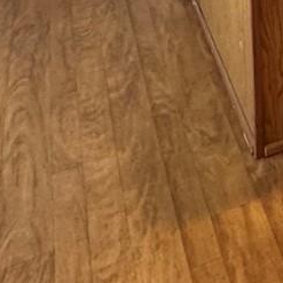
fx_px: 740
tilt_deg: -10.0
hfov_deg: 17.6
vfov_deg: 17.5
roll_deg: -0.9
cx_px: 505
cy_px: -230
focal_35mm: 80
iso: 250
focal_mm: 2.22
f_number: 2.2
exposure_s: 1/60
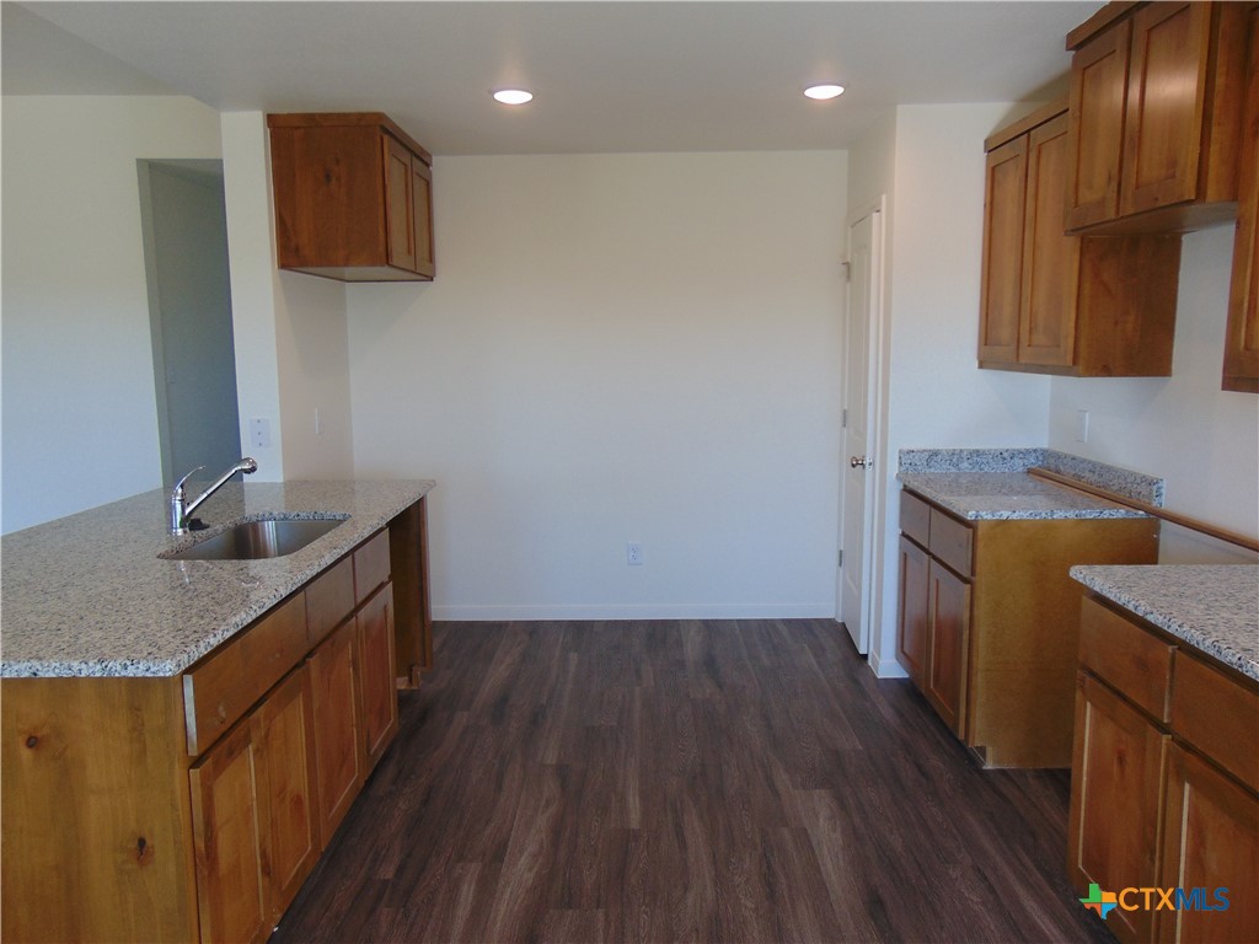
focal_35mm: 25
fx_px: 909
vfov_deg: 54.9
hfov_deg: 69.4
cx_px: 630
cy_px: 472
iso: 80
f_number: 3
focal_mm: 4.5
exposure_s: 1/60
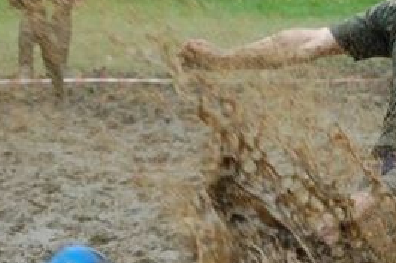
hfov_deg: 5.4
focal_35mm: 380
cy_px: 182
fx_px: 4177
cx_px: 291
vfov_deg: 3.6
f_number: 5.6
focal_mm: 105
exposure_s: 1/500
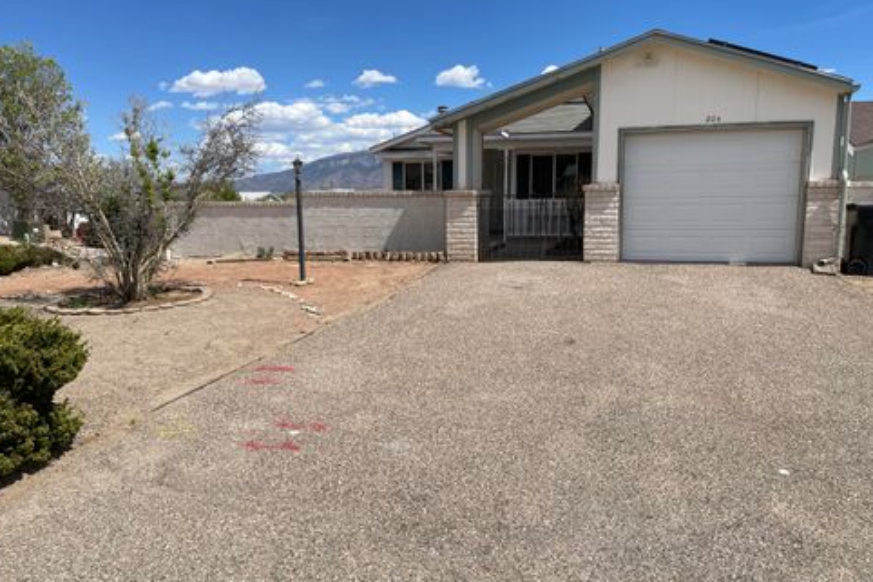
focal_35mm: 27
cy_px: 300
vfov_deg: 47.9
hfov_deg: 67.4
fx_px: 654
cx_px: 427
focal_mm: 5.1
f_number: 1.6
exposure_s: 1/5917
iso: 32
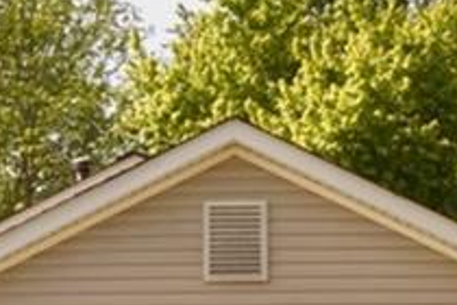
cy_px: 449
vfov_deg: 7.1
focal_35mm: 190
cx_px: -183
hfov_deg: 10.5
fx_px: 2412
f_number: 6.3
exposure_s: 1/160
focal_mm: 26
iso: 100
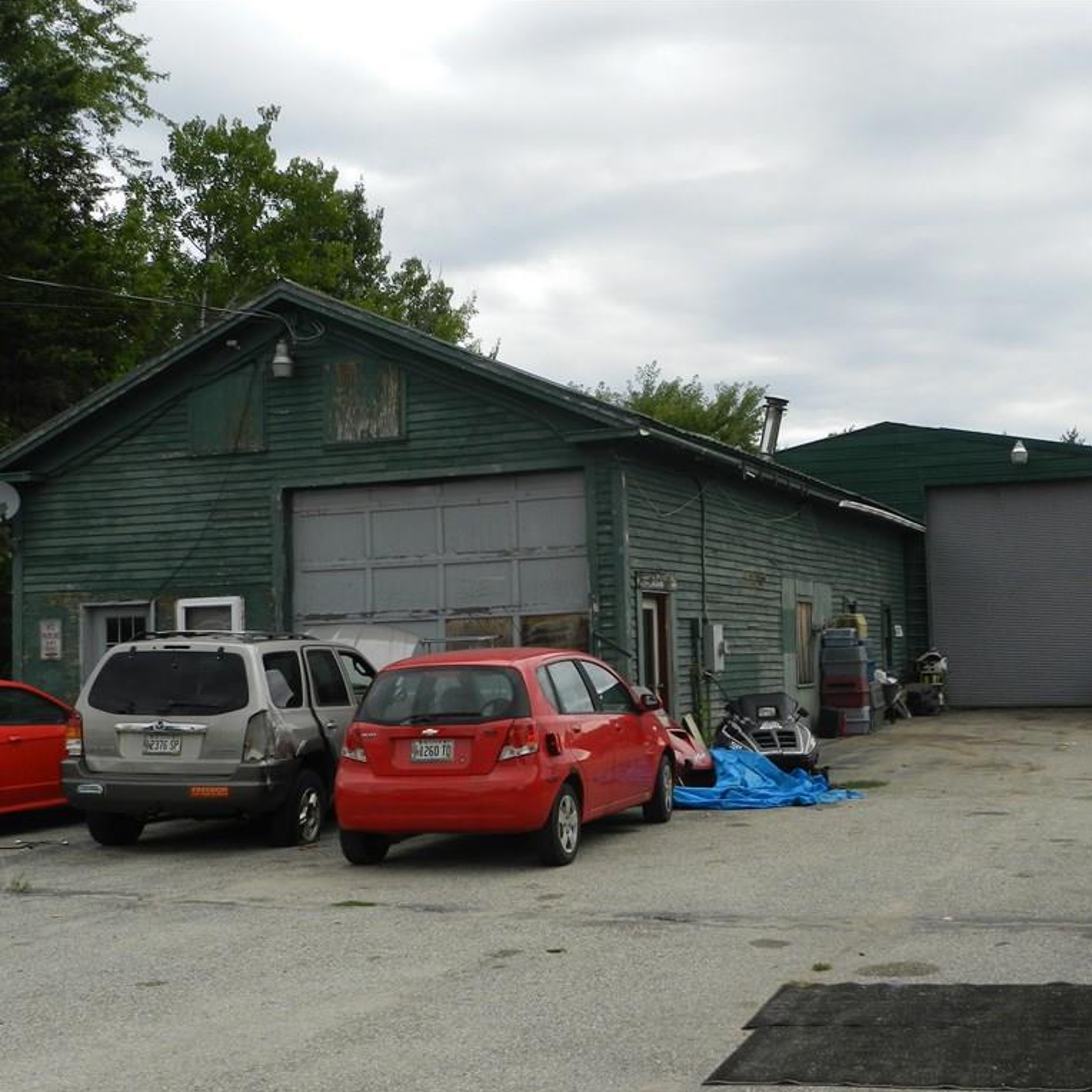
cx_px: 686
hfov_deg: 37.3
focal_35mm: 45
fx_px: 1606
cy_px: 546
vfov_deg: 37.6
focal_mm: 6.7
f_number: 4
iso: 160
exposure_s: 1/320
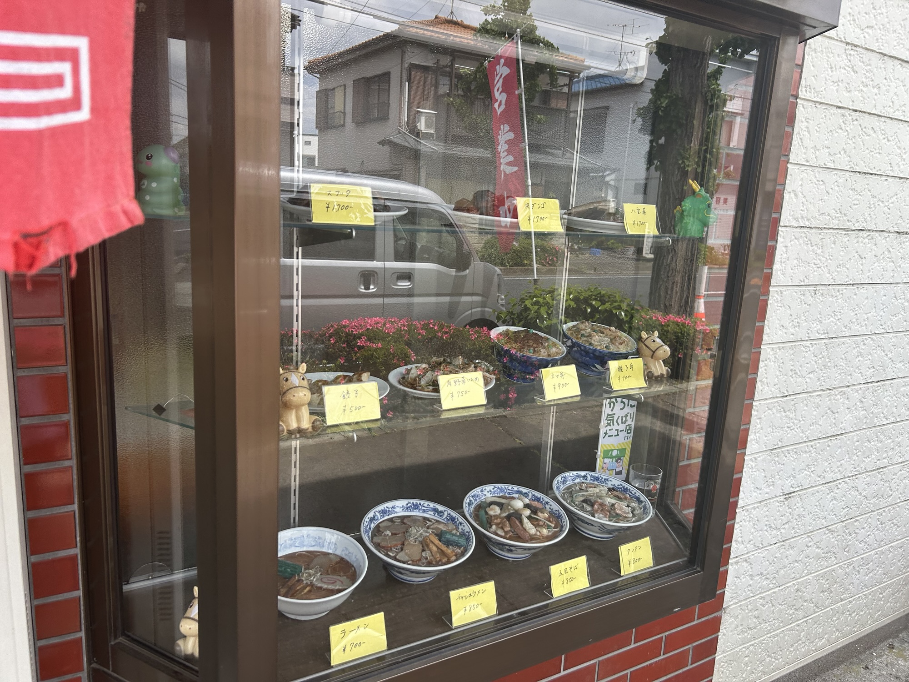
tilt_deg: -13.7
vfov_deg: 53.1
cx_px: 454
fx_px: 683
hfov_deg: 67.3
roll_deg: -0.4
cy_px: 341
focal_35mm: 26
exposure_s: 1/738
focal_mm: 5.7
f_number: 1.5
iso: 50
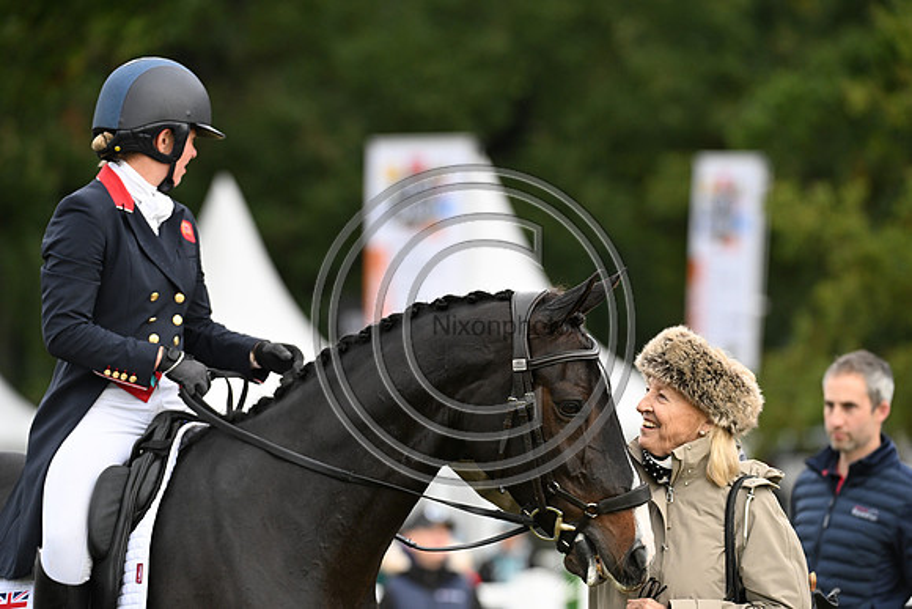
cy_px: 304
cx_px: 456
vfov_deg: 4.7
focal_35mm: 290
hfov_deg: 7.1
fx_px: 7348
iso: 1800
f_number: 5.6
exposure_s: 1/1000
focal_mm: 290
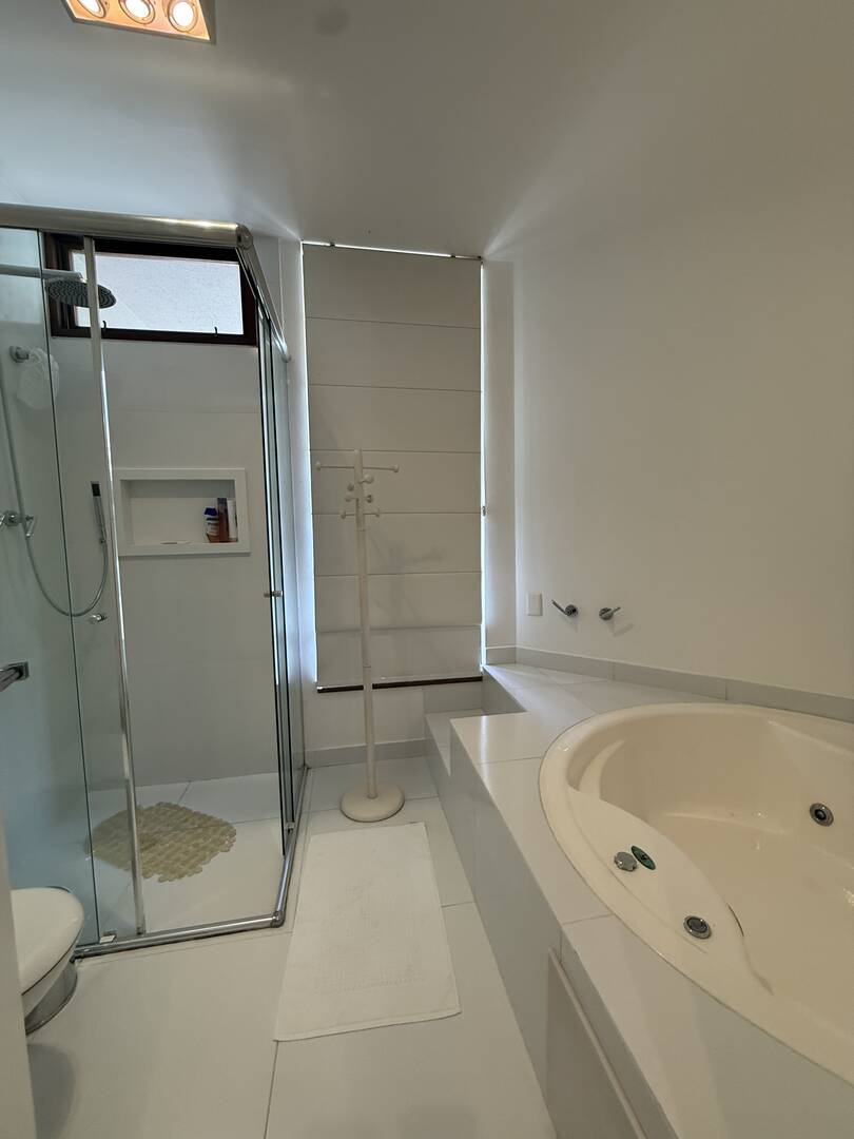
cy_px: 570
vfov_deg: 102.1
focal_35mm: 14
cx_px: 427
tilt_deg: -4.4
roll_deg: +0.2
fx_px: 461
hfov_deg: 85.7
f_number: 2.2
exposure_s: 1/120
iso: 200
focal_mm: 2.22
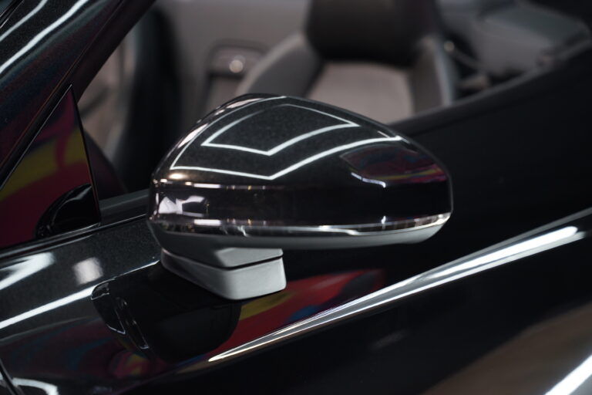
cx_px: 296
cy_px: 198
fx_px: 1151
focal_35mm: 70
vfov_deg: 19.5
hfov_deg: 28.8
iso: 1000
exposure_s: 1/80
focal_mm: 70
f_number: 3.2
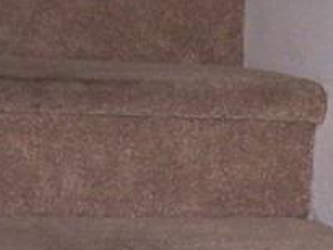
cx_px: 185
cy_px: 386
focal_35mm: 165
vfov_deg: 8.8
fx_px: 1588
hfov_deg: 12.0
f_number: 2.8
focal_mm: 5.5
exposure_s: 1/60
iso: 80
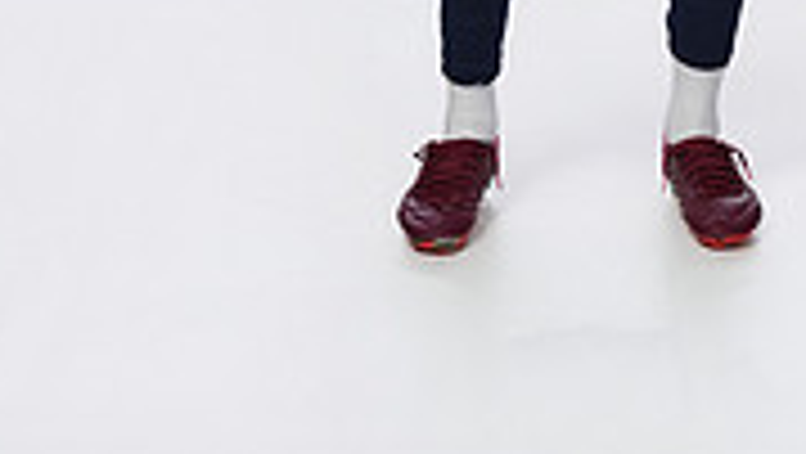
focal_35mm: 134
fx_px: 2866
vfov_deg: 8.5
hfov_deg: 15.9
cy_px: -517
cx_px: 644
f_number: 8
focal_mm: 51
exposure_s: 1/250
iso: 800
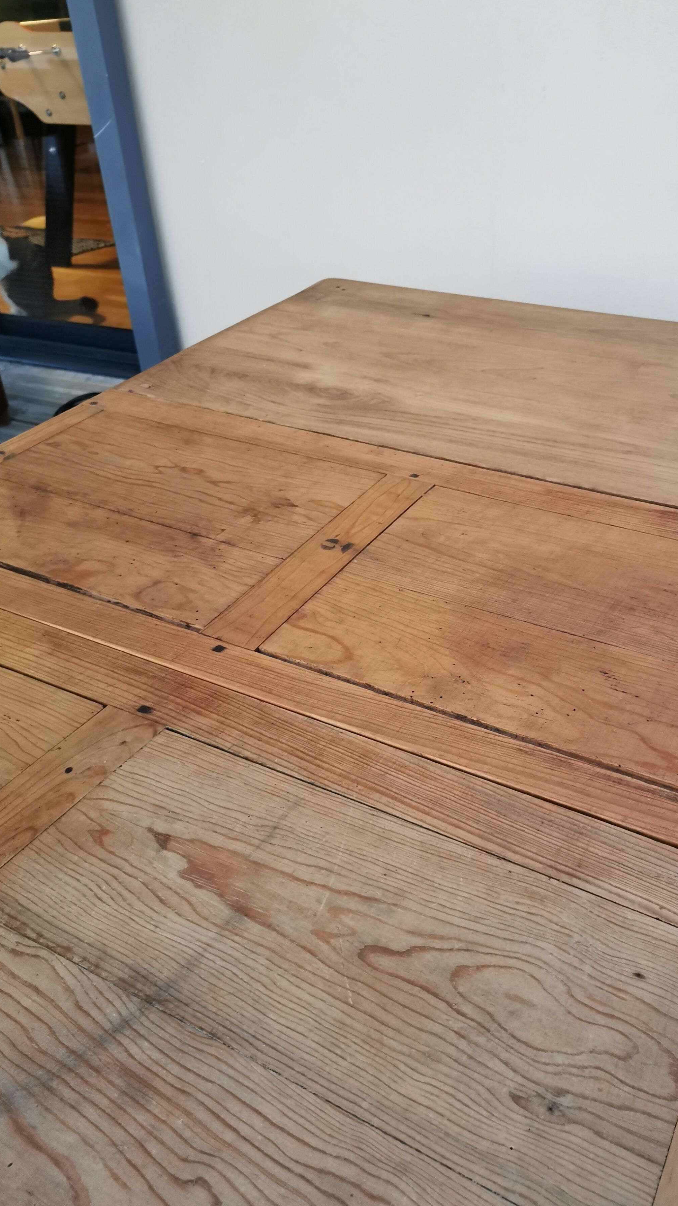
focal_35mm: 30
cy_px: 614
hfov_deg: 38.7
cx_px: 414
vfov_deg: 64.3
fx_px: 959
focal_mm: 5.58
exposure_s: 1/33.3
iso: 320
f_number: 1.8
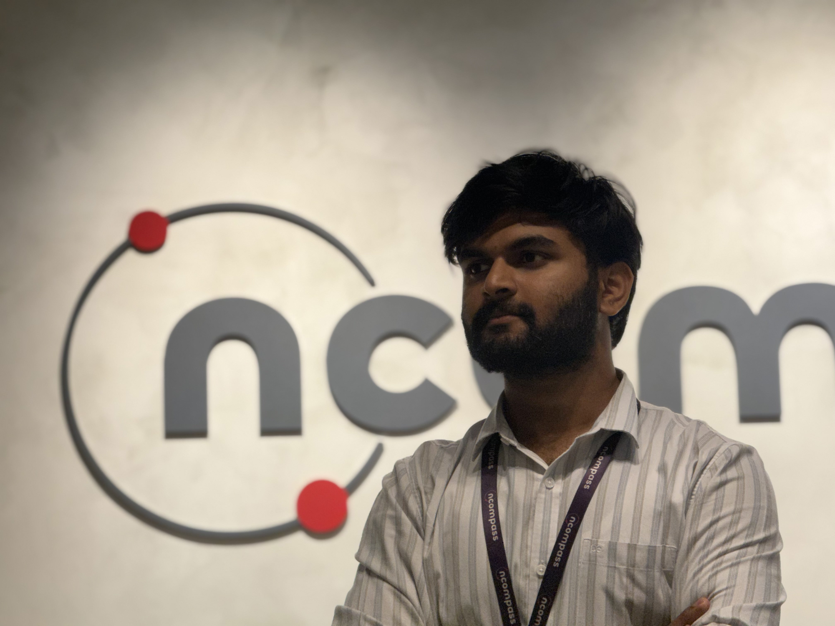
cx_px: 418
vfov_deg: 12.3
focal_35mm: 120
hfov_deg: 16.4
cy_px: 313
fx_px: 2895
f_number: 2.8
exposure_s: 1/100
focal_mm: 15.66
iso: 80
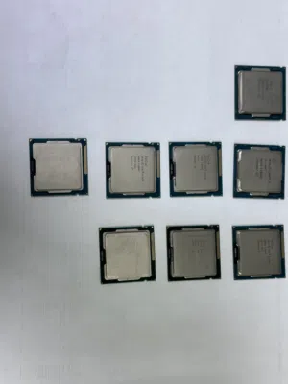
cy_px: 192
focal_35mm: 48
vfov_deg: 39.7
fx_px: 532
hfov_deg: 30.3
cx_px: 144
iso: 64
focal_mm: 6.86
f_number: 1.78
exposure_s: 1/184
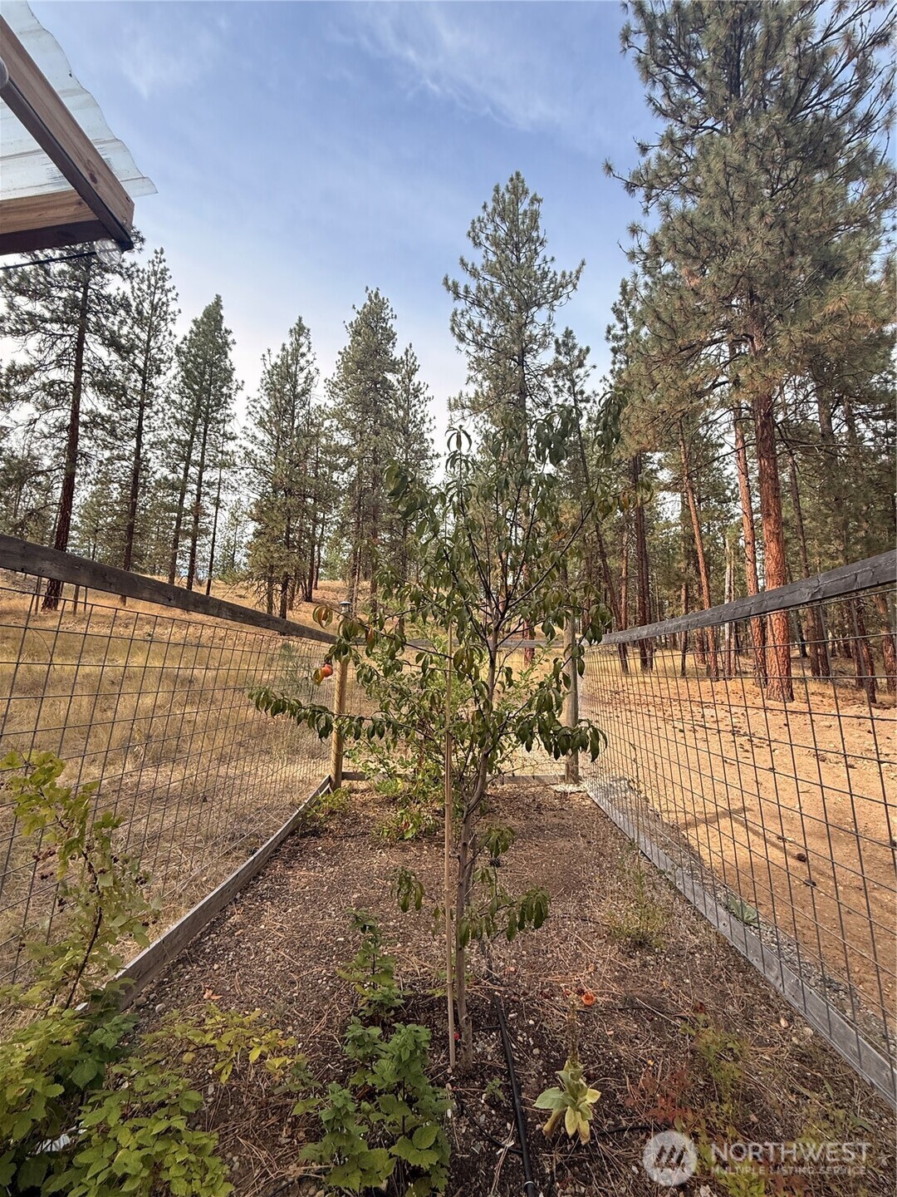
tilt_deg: +10.6
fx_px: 484
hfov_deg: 85.7
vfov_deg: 102.1
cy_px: 598
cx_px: 448
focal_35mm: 14
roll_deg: +0.0
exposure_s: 1/914
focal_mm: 2.22
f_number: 2.2
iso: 64
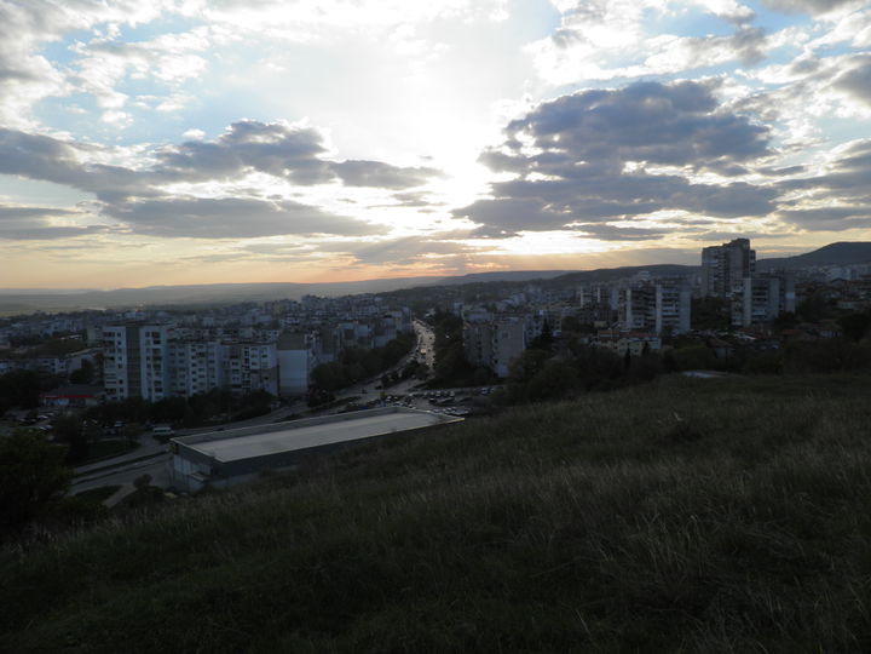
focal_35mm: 28
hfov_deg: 63.4
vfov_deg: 49.7
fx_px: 705
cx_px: 436
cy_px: 327
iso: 50
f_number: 2.8
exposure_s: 1/500
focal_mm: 4.9
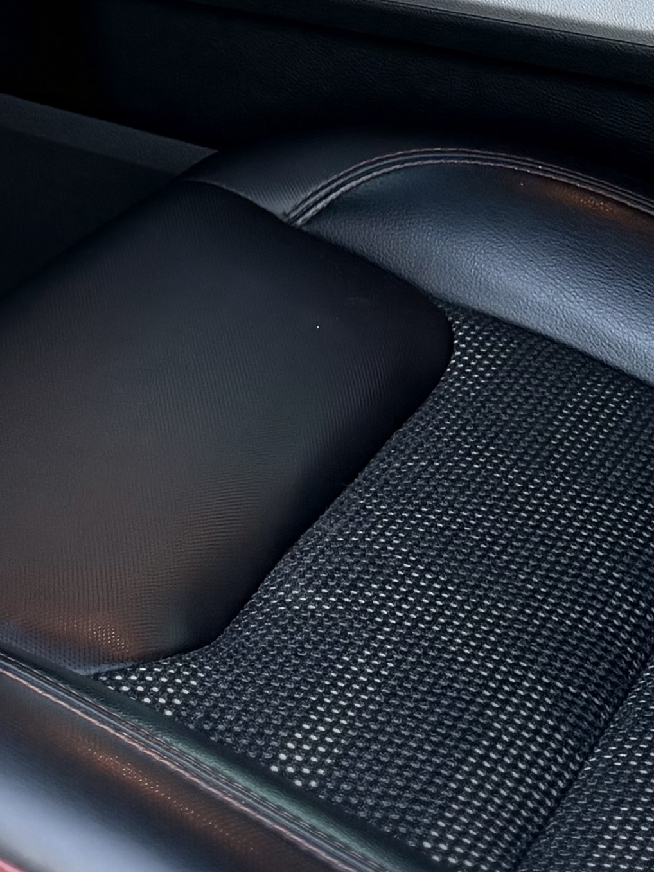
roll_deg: +0.1
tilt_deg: -9.6
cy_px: -432
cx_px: -89
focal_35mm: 101
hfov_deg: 14.3
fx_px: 2544
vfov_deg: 17.5
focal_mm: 6.76
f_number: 1.78
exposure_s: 1/65
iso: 200
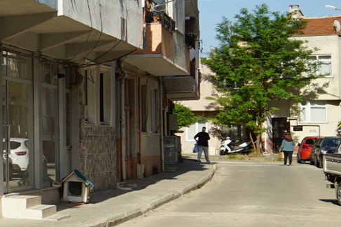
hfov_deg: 11.5
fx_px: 1364
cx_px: -498
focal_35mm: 144
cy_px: 59
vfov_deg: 9.5
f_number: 8
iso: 100
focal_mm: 29
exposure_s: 1/250
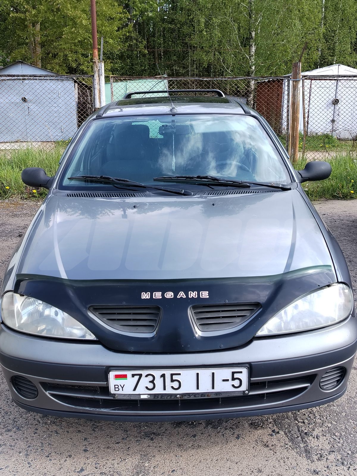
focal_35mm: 39
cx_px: 178
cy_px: 238
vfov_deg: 47.9
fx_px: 536
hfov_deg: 36.8
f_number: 1.75
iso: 100
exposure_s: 1/162
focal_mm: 5.25
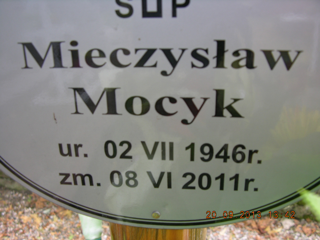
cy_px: 120
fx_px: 324
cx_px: 160
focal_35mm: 35
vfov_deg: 40.7
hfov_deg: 52.6
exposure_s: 1/41.5
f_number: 3.2
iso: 50
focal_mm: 8.9
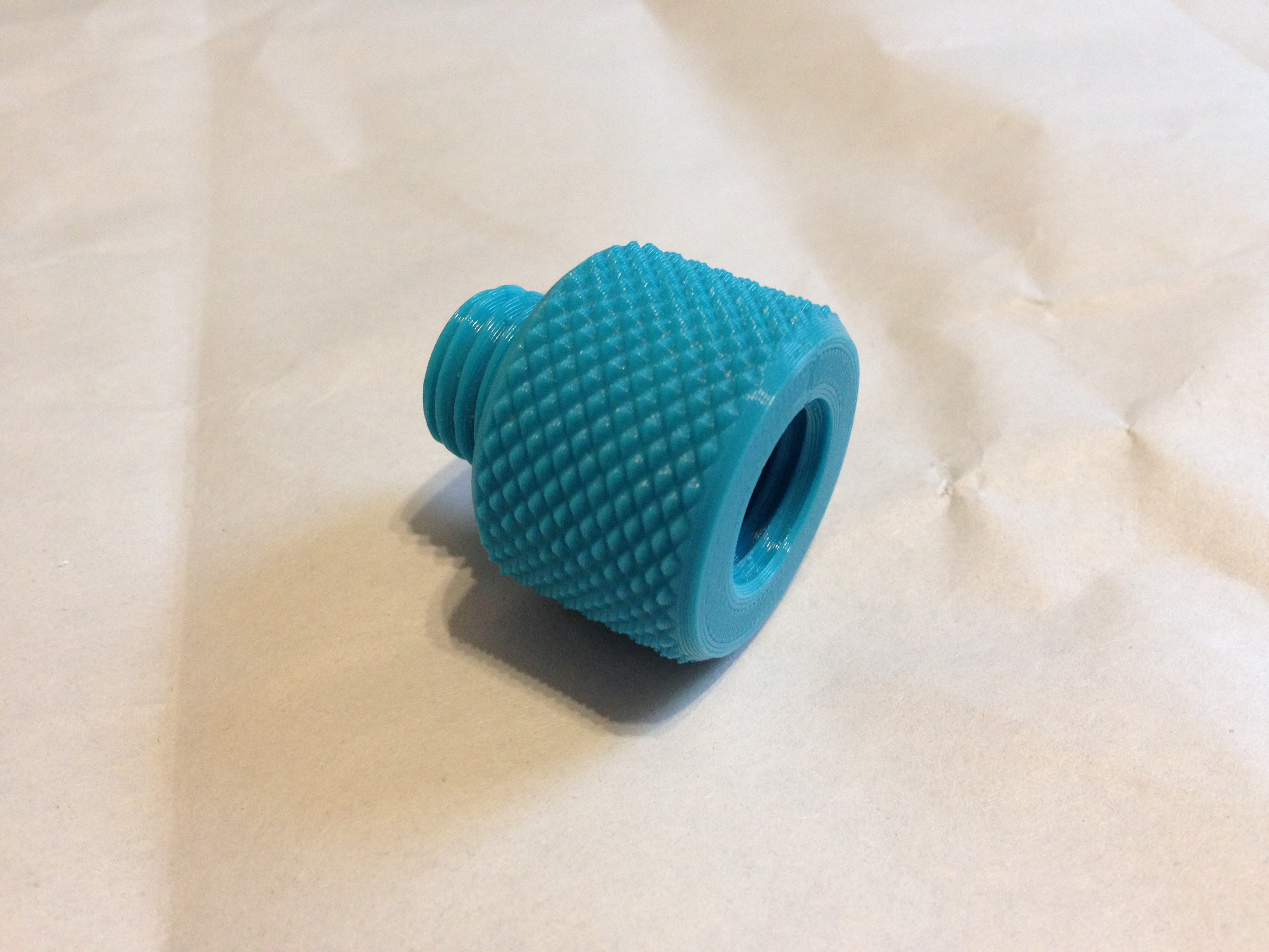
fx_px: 1210
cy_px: 476
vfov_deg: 42.9
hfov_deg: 55.4
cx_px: 634
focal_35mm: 33
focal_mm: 4.12
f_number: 2.4
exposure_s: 1/20
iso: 200
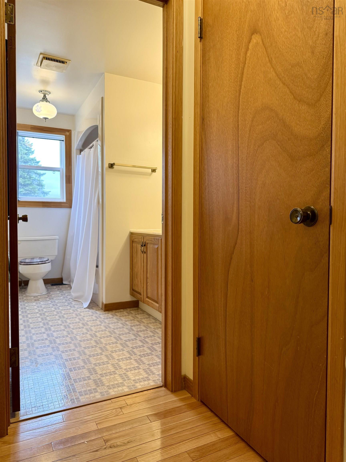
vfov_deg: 71.6
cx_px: 173
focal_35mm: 24
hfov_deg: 56.8
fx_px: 320
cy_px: 231
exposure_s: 1/120
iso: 160
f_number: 1.78
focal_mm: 6.76
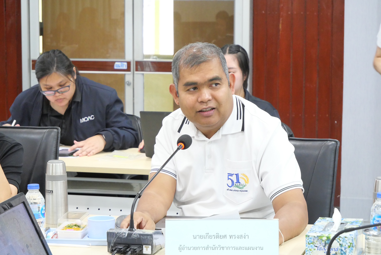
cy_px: 128
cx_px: 190
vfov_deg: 13.6
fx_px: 1070
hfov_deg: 20.2
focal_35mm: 101
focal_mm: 49
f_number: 5.6
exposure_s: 1/40
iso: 3200
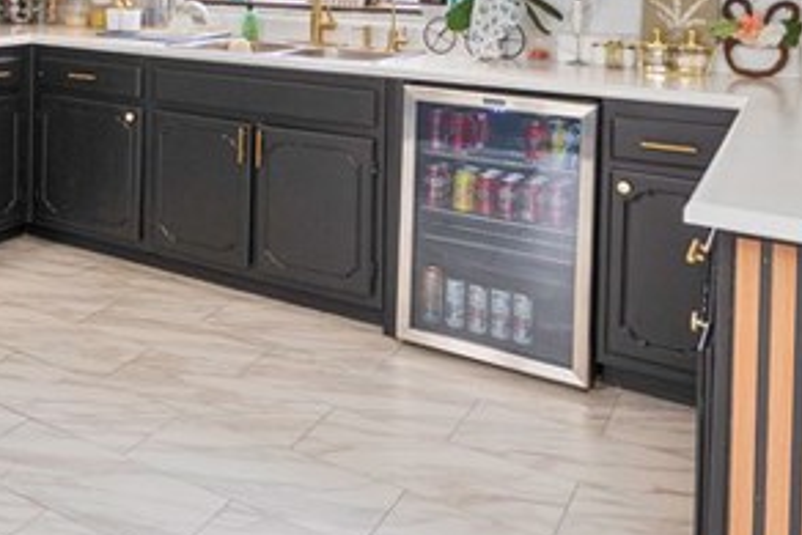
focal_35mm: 42
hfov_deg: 41.4
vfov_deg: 29.3
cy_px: -27
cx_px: 30
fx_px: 936
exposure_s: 1/160
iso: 640
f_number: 4
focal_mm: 12
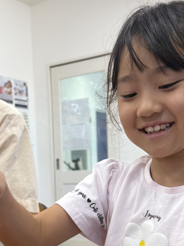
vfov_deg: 32.5
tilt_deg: -1.1
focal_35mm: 58
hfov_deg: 25.2
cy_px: 190
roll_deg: +1.9
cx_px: 92
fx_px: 411
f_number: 1.78
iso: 100
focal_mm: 6.76
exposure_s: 1/120
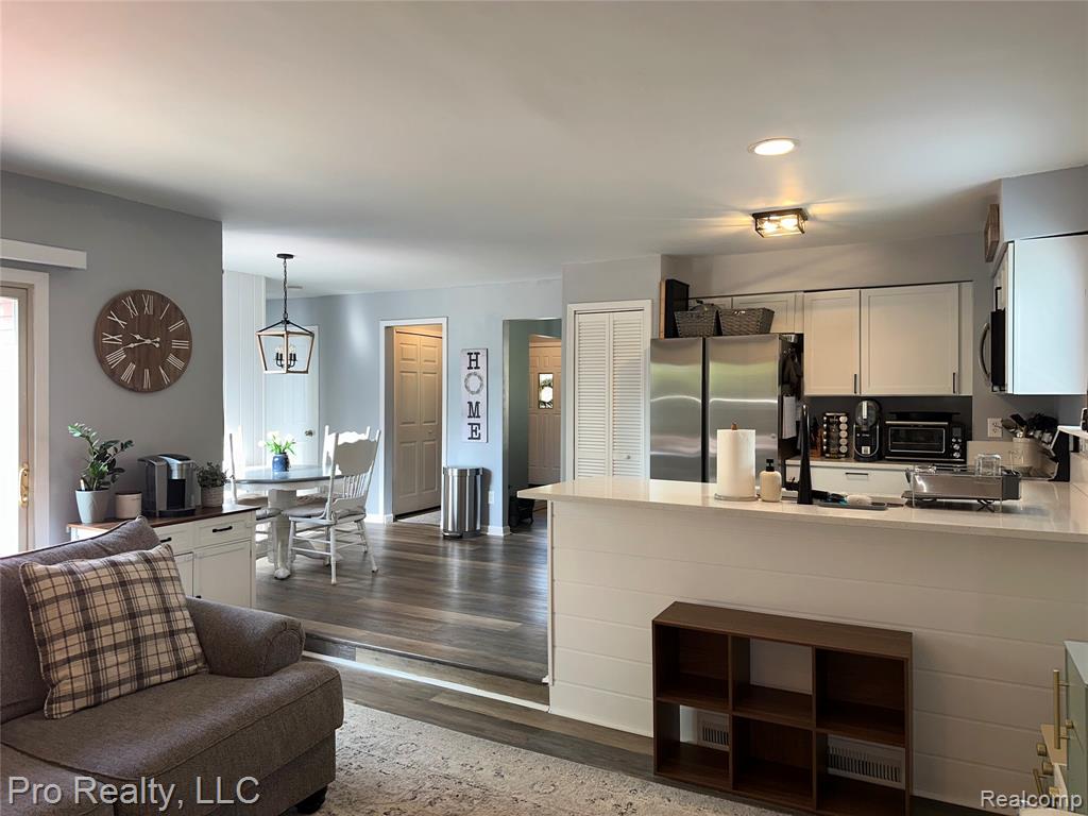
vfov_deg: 56.8
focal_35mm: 24
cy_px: 408
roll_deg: -0.4
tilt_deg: -0.2
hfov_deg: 71.6
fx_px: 754
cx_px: 544
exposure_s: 1/36
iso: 50
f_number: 1.78
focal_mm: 6.86
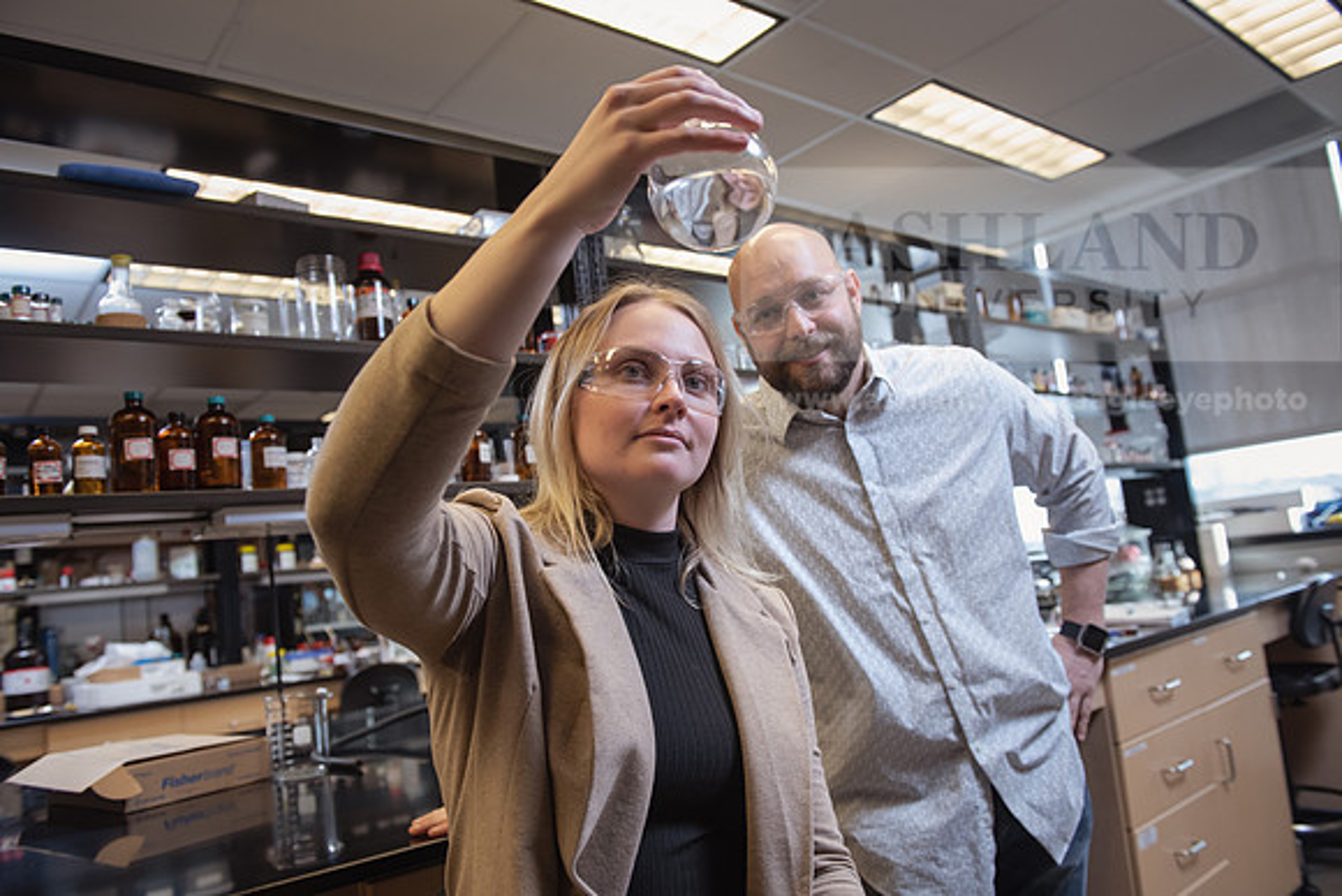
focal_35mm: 26
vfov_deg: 49.6
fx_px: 969
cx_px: 671
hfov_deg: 69.4
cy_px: 448
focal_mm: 26
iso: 800
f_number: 4
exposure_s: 1/200
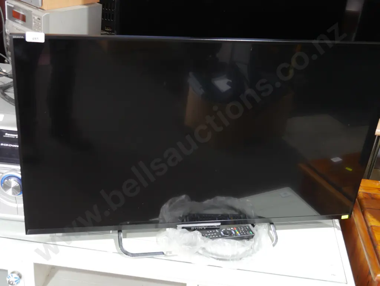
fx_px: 527
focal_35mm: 48
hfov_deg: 39.6
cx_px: 190
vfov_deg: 30.3
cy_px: 143
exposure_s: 1/60
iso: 800
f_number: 5.2
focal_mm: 24
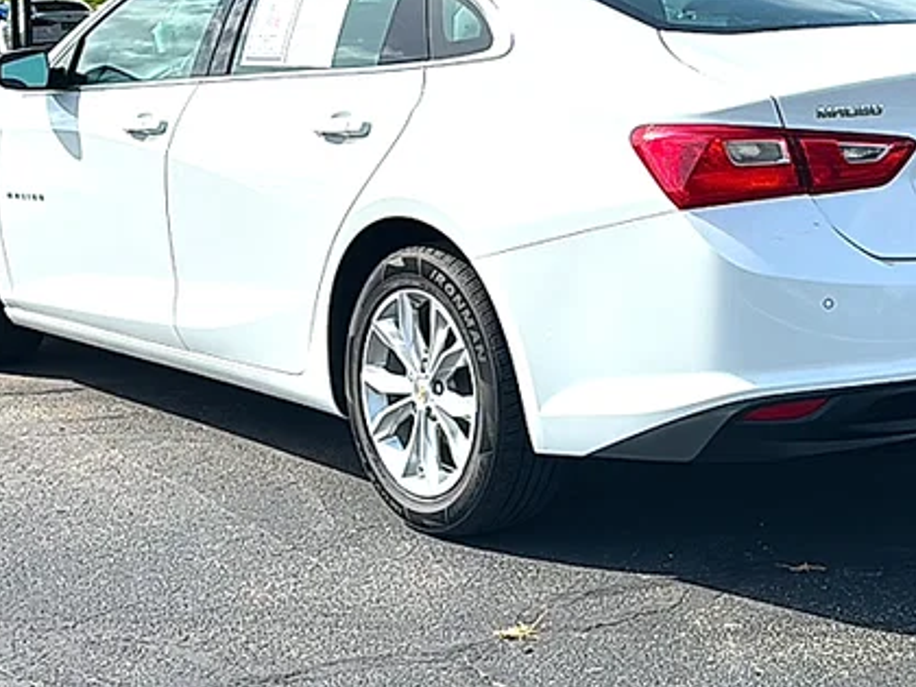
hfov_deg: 32.1
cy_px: 182
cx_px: 565
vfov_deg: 24.2
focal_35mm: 60
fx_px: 1588
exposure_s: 1/8333
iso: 80
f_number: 1.78
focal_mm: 6.86
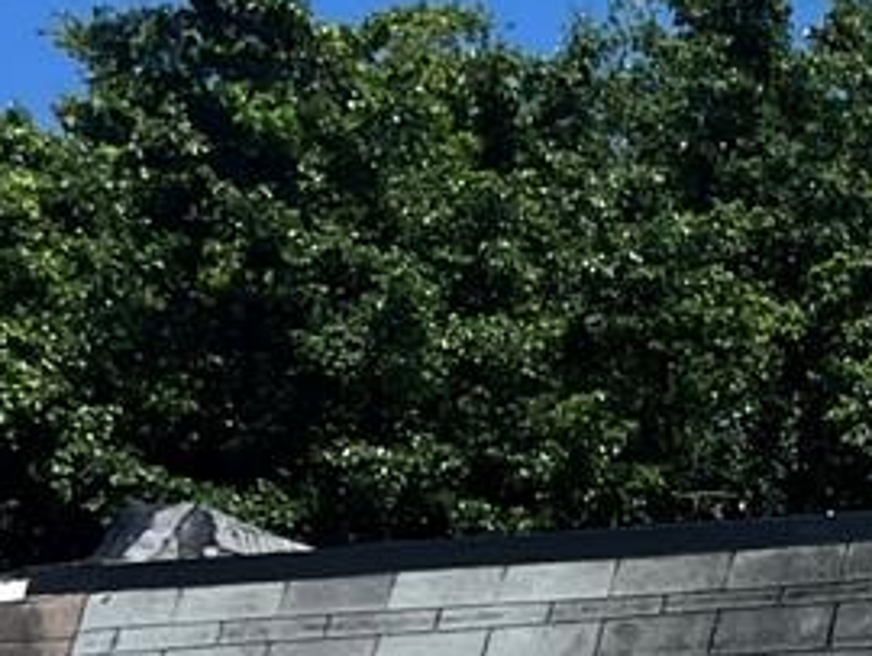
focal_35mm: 154
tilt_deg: +2.7
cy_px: 1306
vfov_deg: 9.1
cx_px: 1589
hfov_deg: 11.8
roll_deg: -0.3
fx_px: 3883
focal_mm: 5.7
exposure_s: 1/8000
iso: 50
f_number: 1.5
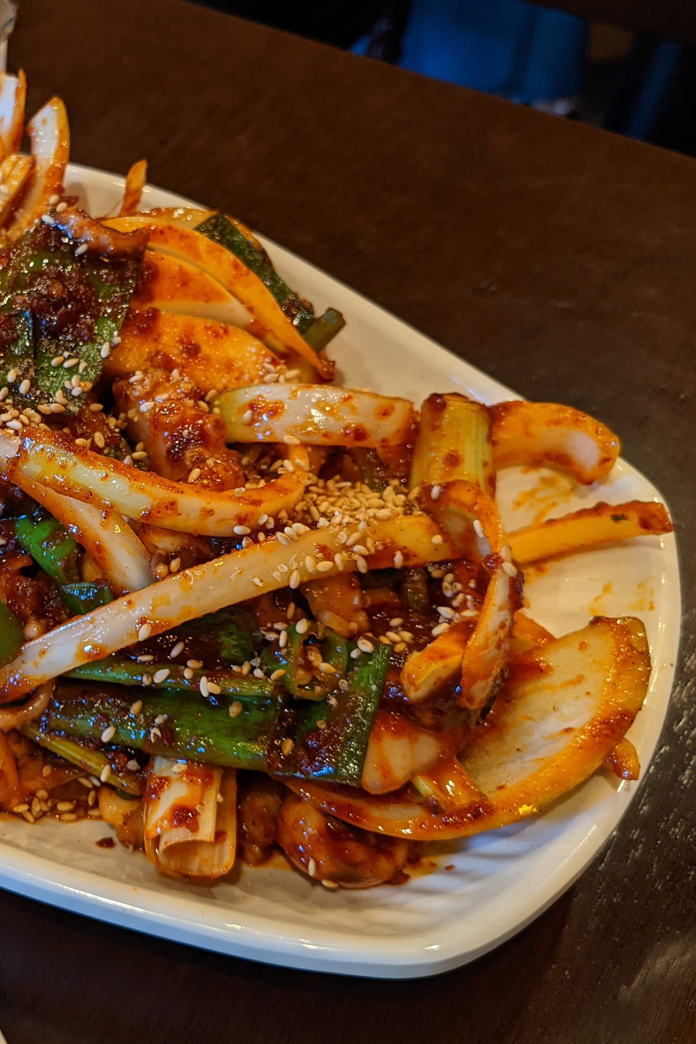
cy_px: 480
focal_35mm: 44
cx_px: 13
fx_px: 1276
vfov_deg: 44.5
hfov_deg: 28.8
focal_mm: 4.38
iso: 63
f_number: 1.73
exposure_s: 1/24
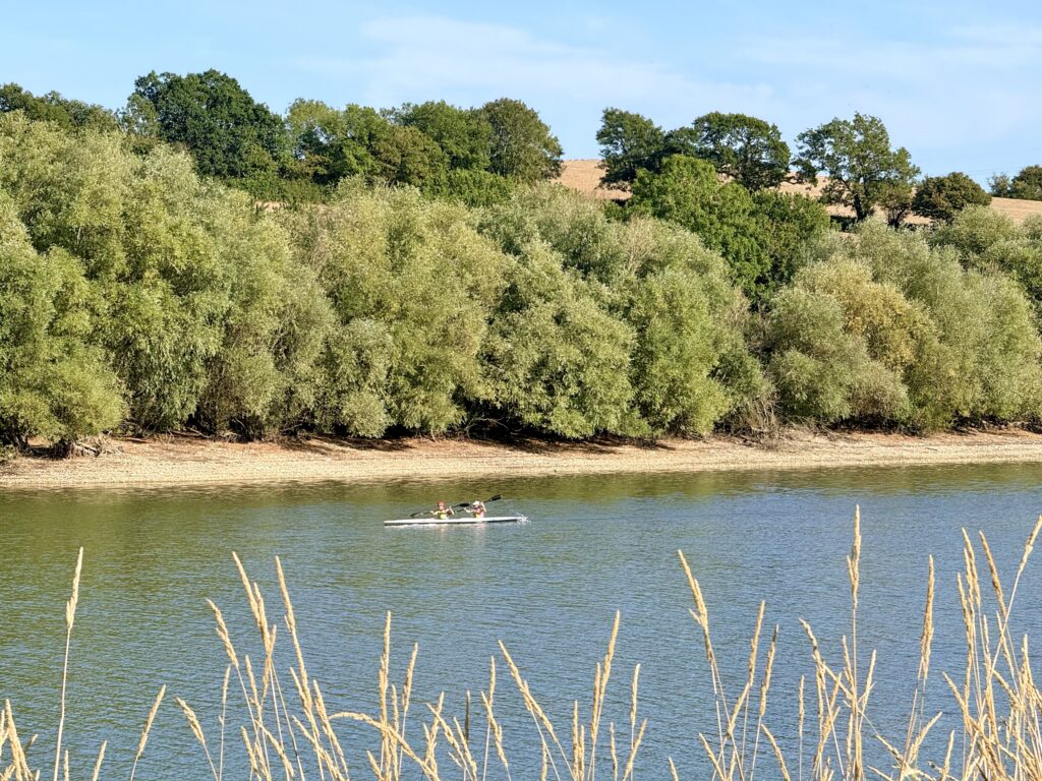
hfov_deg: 16.4
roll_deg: +0.2
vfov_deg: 12.3
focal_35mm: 120
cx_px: 521
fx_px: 3612
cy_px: 390
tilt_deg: -0.8
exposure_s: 1/1318
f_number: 2.8
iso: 64
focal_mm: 15.66
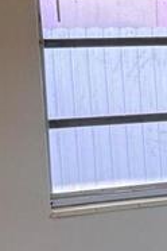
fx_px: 1120
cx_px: 537
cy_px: 167
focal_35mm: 161
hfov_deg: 7.3
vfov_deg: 12.7
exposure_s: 1/120
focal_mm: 6.76
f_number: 1.78
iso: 160
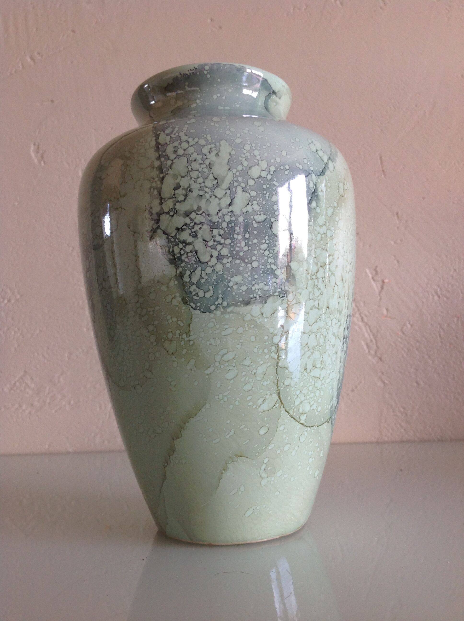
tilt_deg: +3.8
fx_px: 627
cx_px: 232
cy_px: 310
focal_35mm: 35
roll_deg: +2.8
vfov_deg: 52.7
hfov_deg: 40.6
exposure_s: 1/40
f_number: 2.4
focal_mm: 4.28
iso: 64
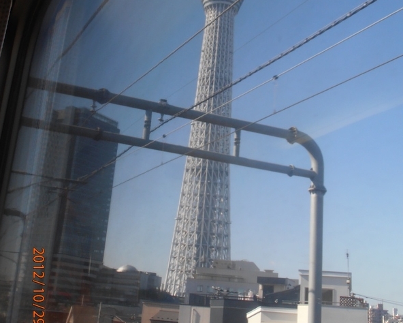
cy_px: 87
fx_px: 692
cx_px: 199
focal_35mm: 58
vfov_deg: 26.0
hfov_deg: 32.5
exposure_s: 1/320
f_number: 4.2
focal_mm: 7.87
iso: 80
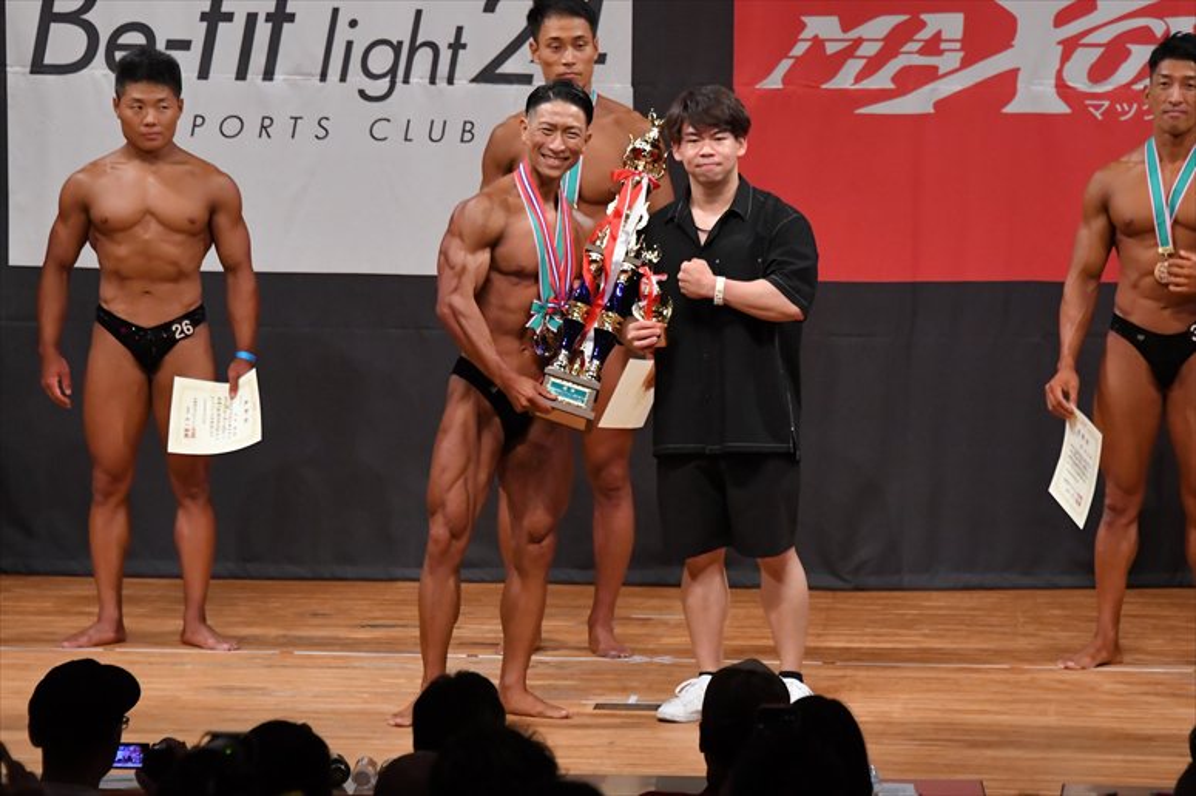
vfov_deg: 5.4
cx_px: 598
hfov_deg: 8.1
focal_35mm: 255
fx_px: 8468
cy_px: 398
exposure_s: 1/400
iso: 5600
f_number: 5.6
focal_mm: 170
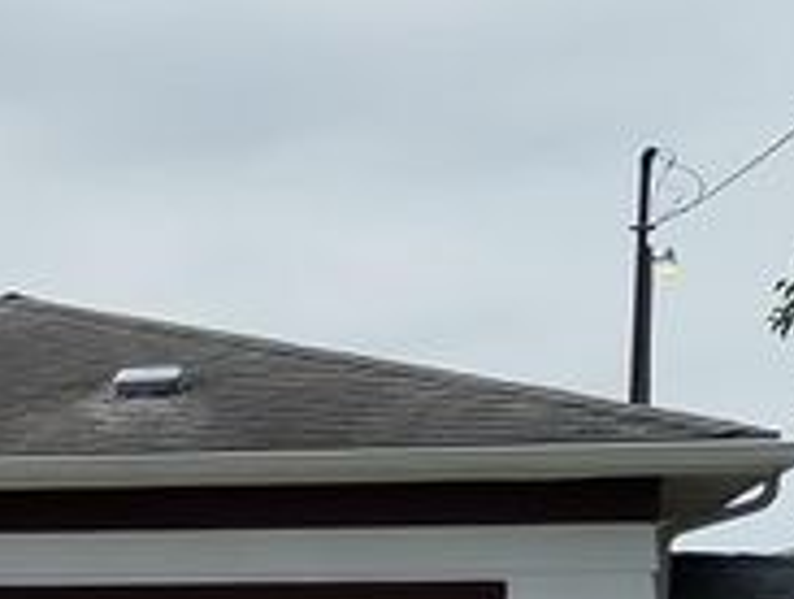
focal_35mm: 134
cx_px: -1050
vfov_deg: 10.8
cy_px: 820
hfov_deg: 12.1
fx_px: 3080
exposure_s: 1/6400
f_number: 1.7
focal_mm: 6.72
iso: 260
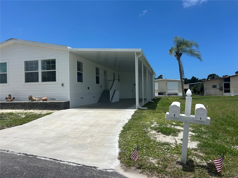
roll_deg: +2.4
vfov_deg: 53.1
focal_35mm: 26
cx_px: 119
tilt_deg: -0.2
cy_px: 89
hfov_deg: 67.3
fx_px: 179
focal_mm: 5.7
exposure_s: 1/8696
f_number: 1.5
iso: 50
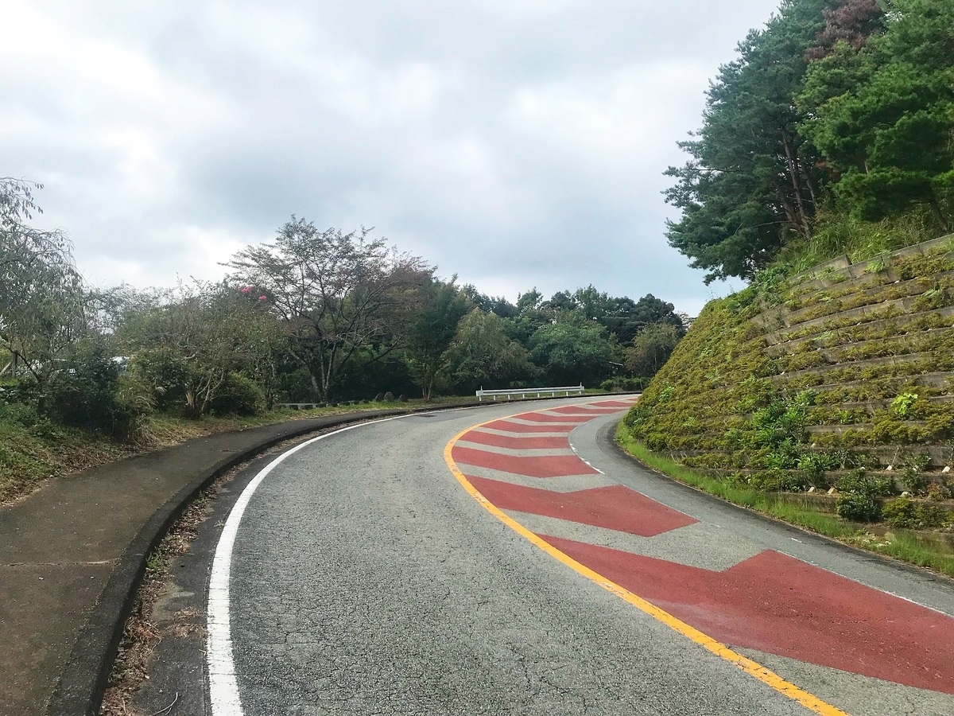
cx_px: 477
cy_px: 358
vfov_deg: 49.7
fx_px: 772
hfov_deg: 63.4
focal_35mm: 28
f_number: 1.8
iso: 20
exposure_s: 1/1227
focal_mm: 3.99
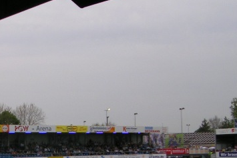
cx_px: 19
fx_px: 586
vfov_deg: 15.2
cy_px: 142
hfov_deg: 22.3
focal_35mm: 89
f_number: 2.8
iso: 50
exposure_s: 1/400
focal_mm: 5.8
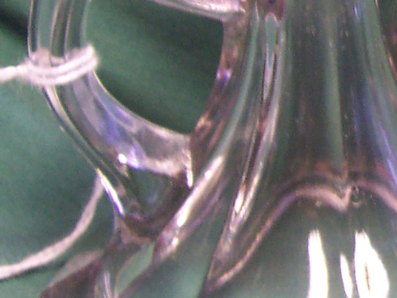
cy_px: 32
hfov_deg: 14.6
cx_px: 607
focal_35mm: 125
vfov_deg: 11.8
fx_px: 1434
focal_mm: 5.6
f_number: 2.8
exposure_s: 1/30
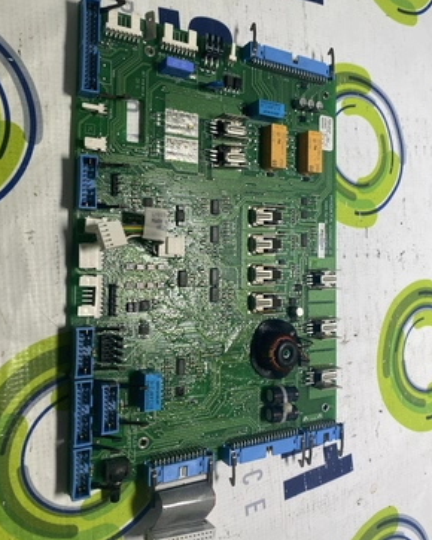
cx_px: 219
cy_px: 244
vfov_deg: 62.1
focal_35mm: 28
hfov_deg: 51.5
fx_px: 448
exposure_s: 1/144
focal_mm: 4.25
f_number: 1.8
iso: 32
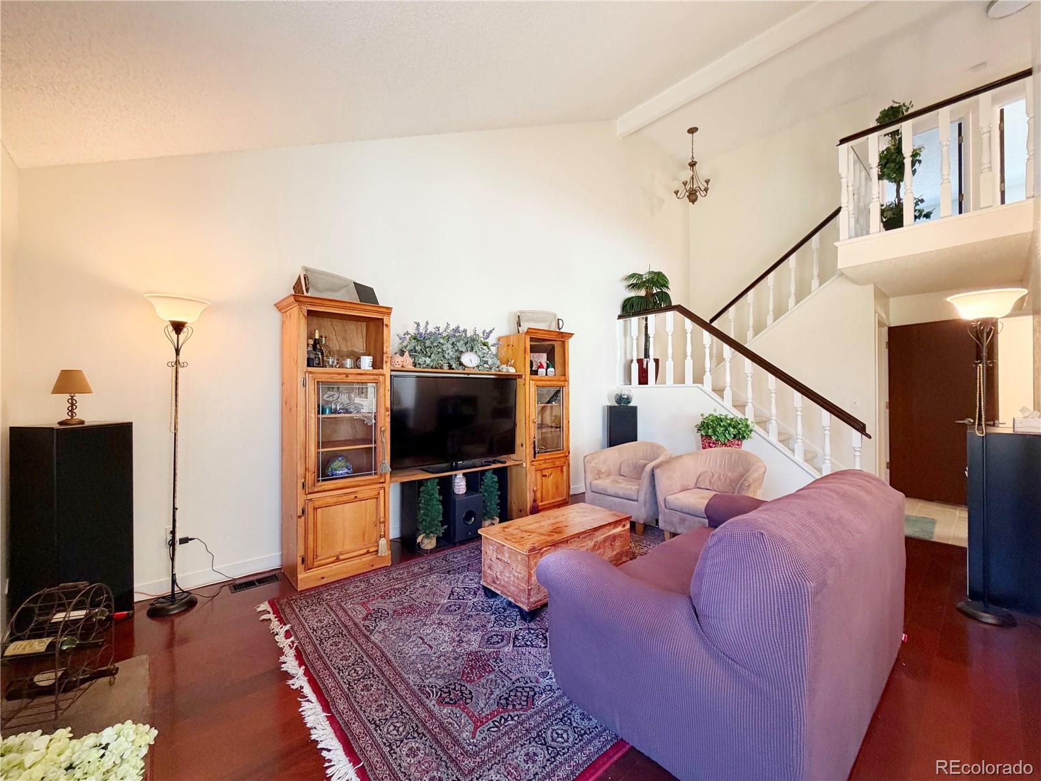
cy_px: 390
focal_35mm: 14
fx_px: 421
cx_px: 520
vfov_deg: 85.7
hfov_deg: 102.1
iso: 320
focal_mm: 2.2
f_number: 2.2
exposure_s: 1/60
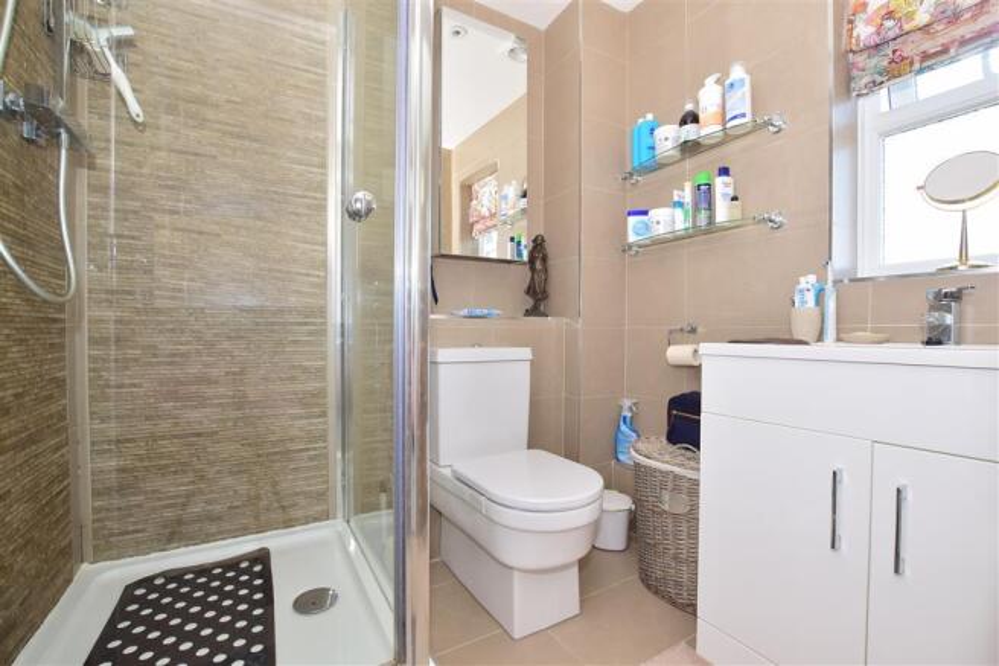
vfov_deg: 77.3
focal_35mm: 15
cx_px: 500
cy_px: 333
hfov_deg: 100.4
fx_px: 416
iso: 200
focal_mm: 10
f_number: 9
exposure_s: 1/25
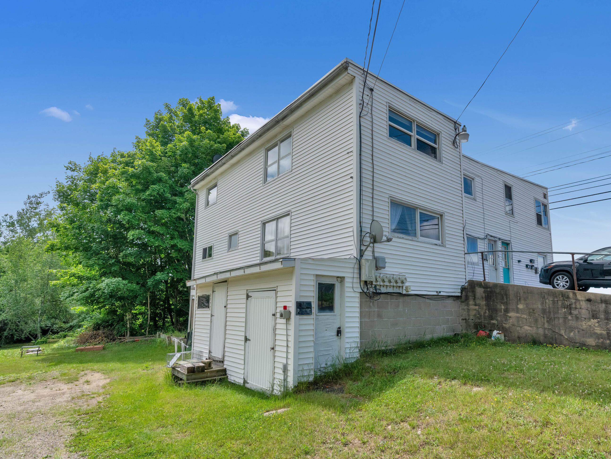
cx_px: 347
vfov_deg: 68.7
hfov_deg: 84.2
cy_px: 232
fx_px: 335
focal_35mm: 19
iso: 800
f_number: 8
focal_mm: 17
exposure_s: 1/2000
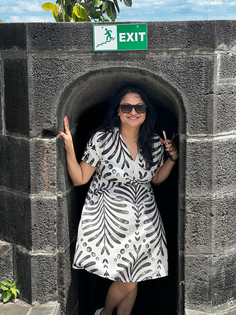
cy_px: 158
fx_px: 700
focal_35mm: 77
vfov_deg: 25.3
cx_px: 118
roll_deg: -0.2
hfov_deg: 19.1
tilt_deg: -8.9
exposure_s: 1/374
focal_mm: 9
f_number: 2.8
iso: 32
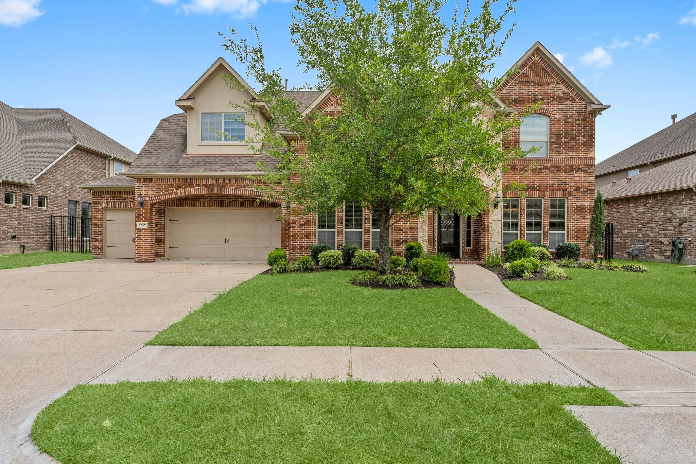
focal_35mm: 20
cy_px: 232
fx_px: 379
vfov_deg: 62.9
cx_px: 348
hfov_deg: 85.1
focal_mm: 19.6
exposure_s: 1/500
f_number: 11
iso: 640
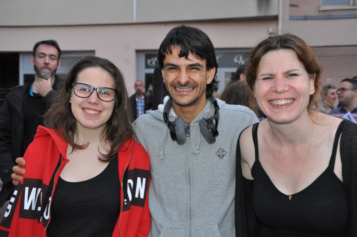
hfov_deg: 49.6
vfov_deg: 34.1
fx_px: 386
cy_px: 118
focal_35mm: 39
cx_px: 178
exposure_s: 1/60
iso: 800
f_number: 4
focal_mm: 26
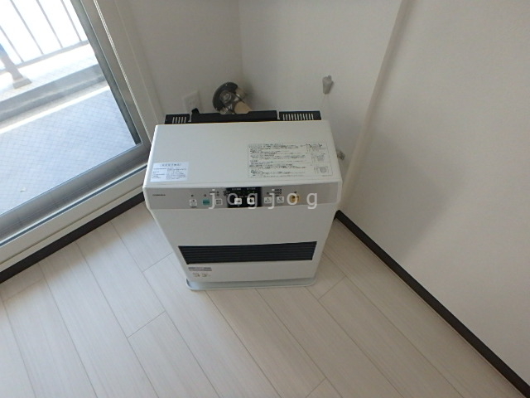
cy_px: 199
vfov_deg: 63.4
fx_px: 322
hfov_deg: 79.0
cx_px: 265
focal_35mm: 21
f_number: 3.5
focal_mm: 3.7
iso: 800
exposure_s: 1/250
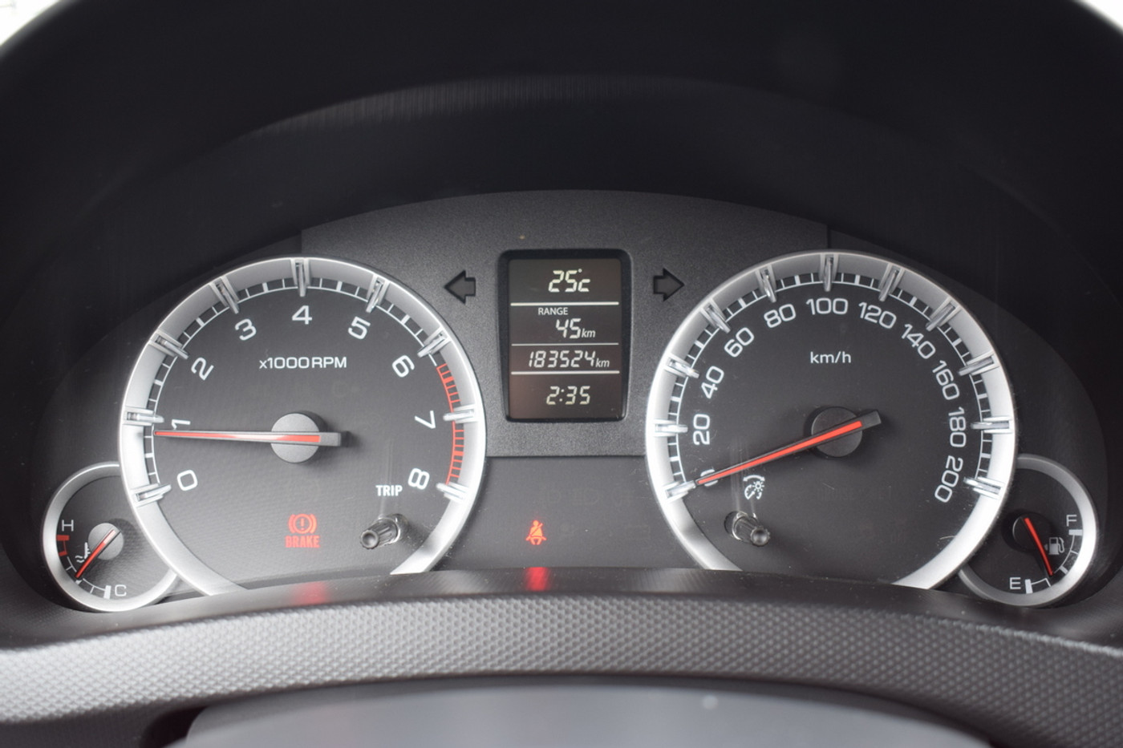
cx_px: 562
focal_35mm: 40
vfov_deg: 33.0
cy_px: 374
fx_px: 1263
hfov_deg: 47.9
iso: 400
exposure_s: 1/80
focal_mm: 27
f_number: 4.2
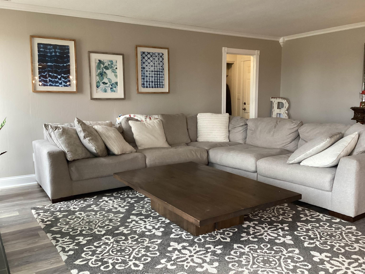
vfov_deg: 45.4
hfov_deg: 58.4
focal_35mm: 31
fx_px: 327
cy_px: 137
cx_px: 182
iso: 320
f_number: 2.4
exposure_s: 1/60
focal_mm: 3.3
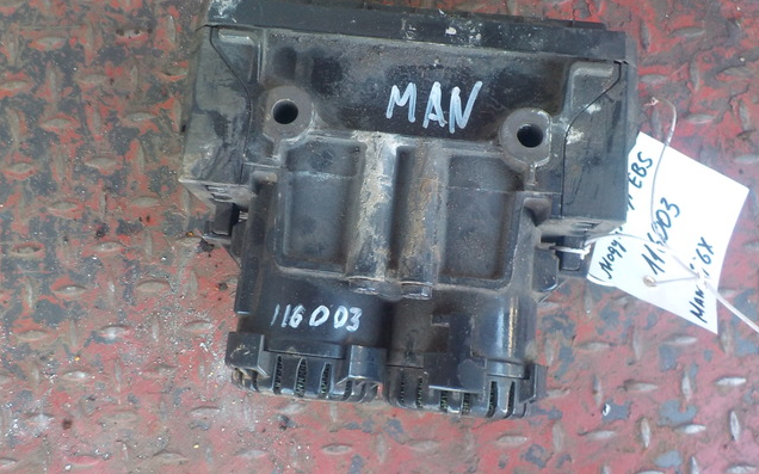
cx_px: 381
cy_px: 213
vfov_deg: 39.4
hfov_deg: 59.7
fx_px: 662
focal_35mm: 32
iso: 180
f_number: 3.3
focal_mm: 4.1
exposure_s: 1/30
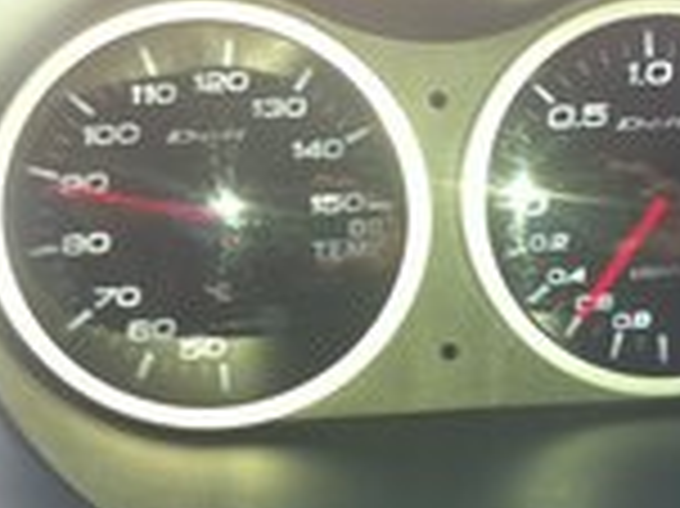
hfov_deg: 20.3
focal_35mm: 93
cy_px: 281
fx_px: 1825
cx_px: 707
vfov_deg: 15.9
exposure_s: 1/17
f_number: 2.8
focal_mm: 3.85
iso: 80
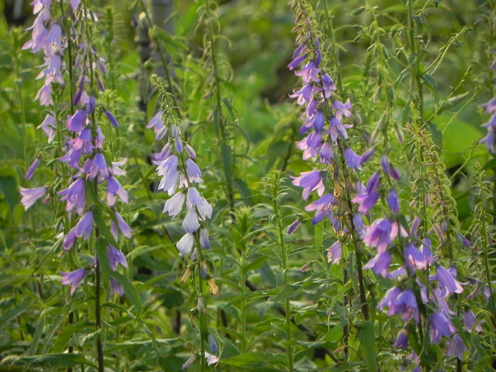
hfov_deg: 3.6
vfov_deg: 2.7
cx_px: 248
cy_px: 186
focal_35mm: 550
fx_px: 7880
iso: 160
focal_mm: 97.8
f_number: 5
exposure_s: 1/80
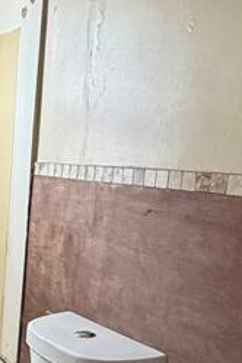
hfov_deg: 20.1
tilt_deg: -12.1
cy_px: 270
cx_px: -102
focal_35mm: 60
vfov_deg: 32.8
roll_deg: -1.4
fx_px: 605
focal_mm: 2.22
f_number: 2.2
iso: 500
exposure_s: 1/60
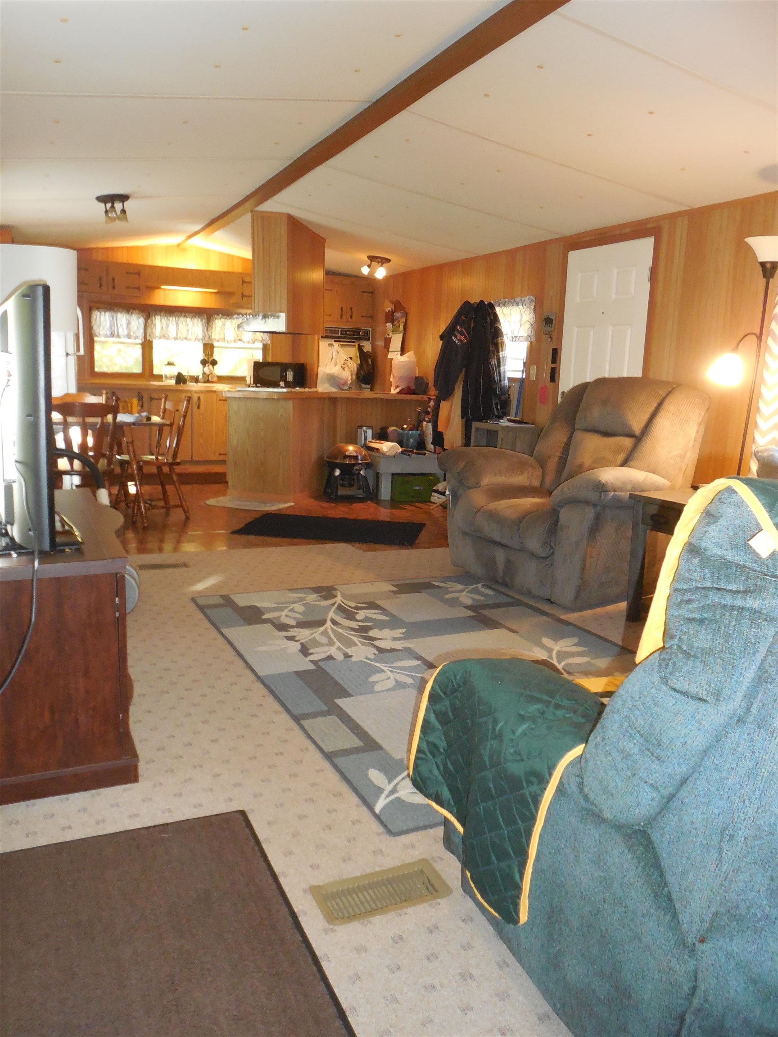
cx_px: 389
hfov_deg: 53.1
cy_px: 518
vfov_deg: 67.3
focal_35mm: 26
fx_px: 779
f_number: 3.5
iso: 720
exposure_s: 1/25
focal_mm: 4.6
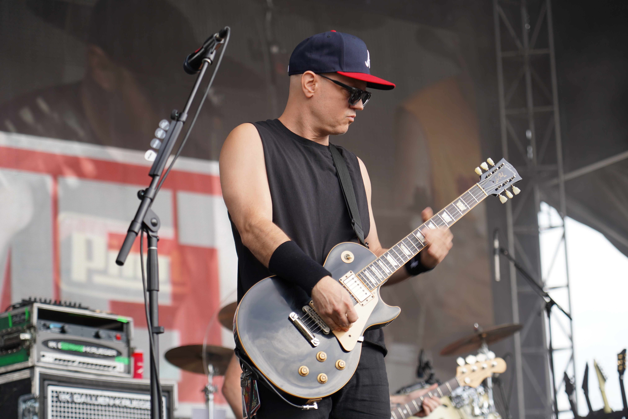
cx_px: 314
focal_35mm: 105
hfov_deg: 19.5
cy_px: 210
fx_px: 1832
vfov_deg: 13.0
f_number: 4
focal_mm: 105
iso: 125
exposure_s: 1/125
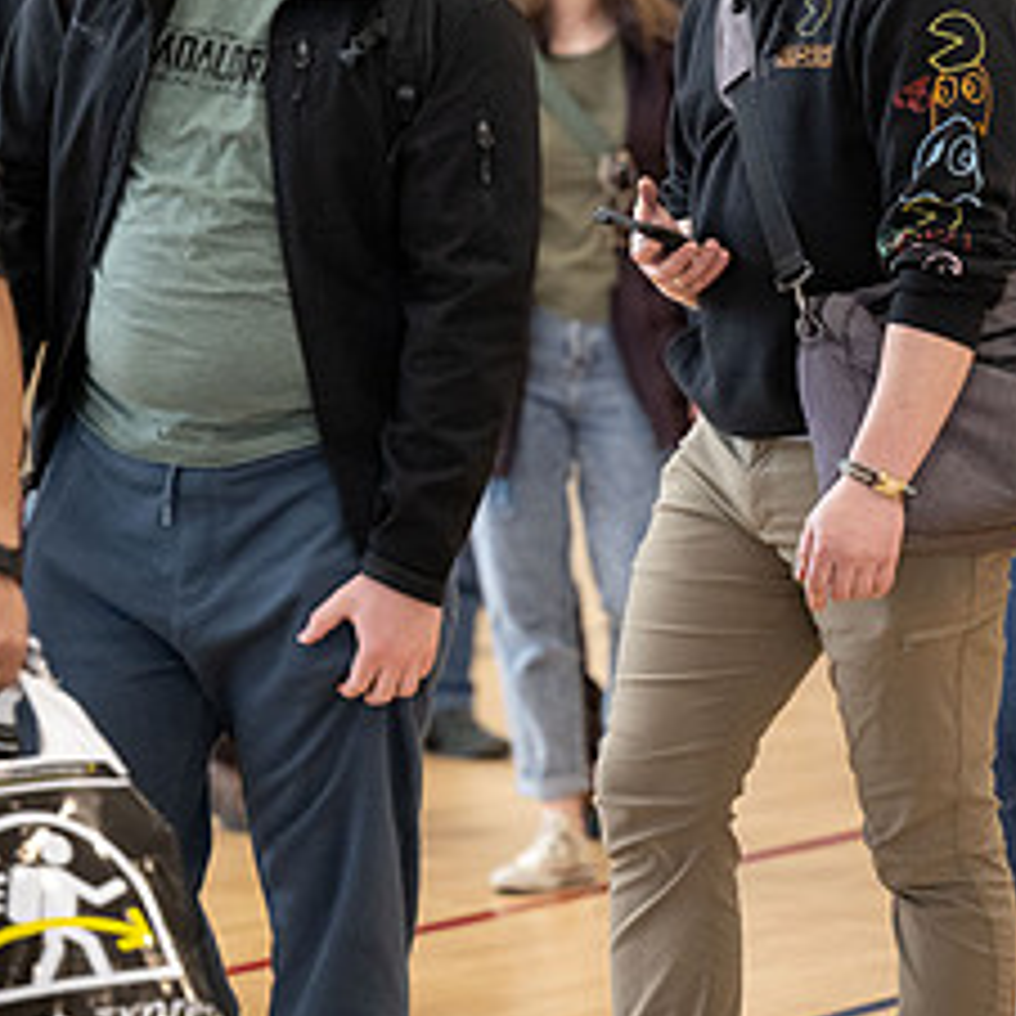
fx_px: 10161
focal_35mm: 306
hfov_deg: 5.7
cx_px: 625
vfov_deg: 5.7
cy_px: 205
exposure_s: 1/400
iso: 2500
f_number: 2.8
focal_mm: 140
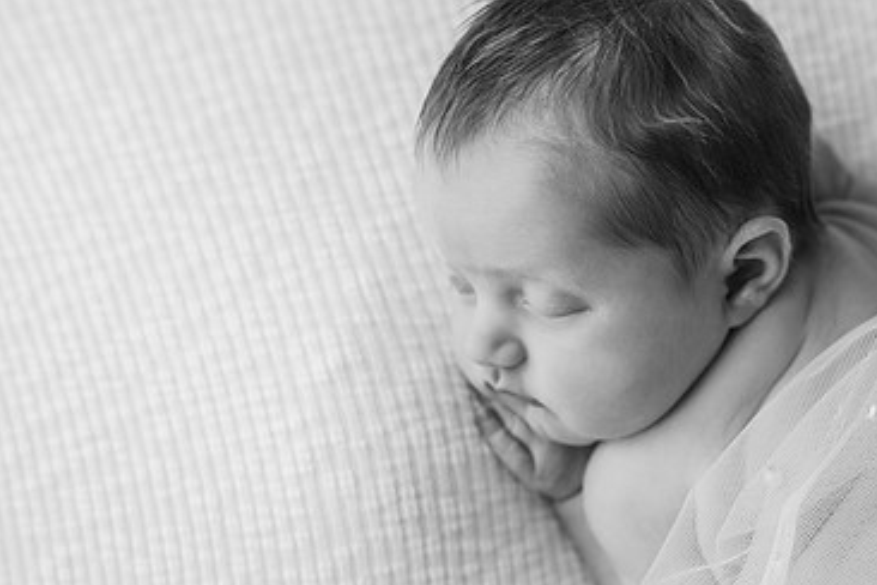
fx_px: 926
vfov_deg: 34.8
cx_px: 669
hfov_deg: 48.5
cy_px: 378
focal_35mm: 38
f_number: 3.2
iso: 80
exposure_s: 1/200
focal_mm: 24
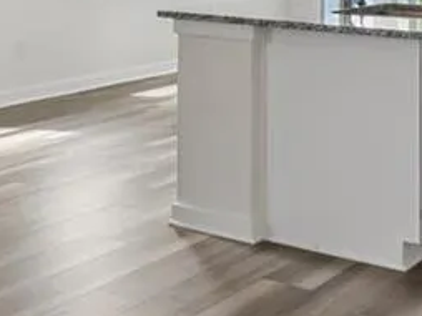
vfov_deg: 15.3
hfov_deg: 19.7
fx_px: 1108
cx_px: -136
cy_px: -115
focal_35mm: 91
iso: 800
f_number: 8
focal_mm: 15
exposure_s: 1/60
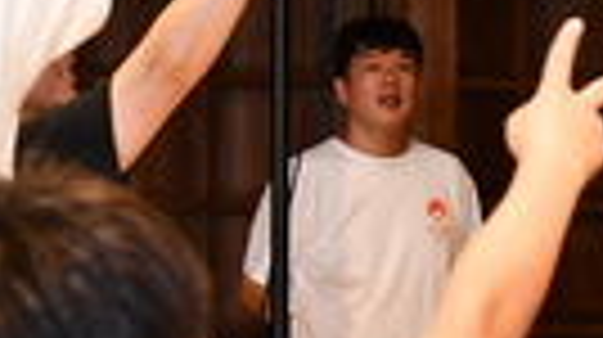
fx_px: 3561
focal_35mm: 223
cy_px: -275
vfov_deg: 5.3
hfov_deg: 9.5
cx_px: 839
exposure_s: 1/60
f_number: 4
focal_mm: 26
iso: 1600
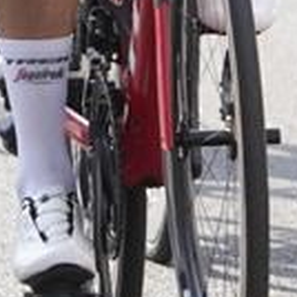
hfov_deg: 0.8
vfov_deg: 0.8
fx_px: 20948
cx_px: -632
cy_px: -369
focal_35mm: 2158
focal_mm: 332
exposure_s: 1/2000
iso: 1250
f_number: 6.3
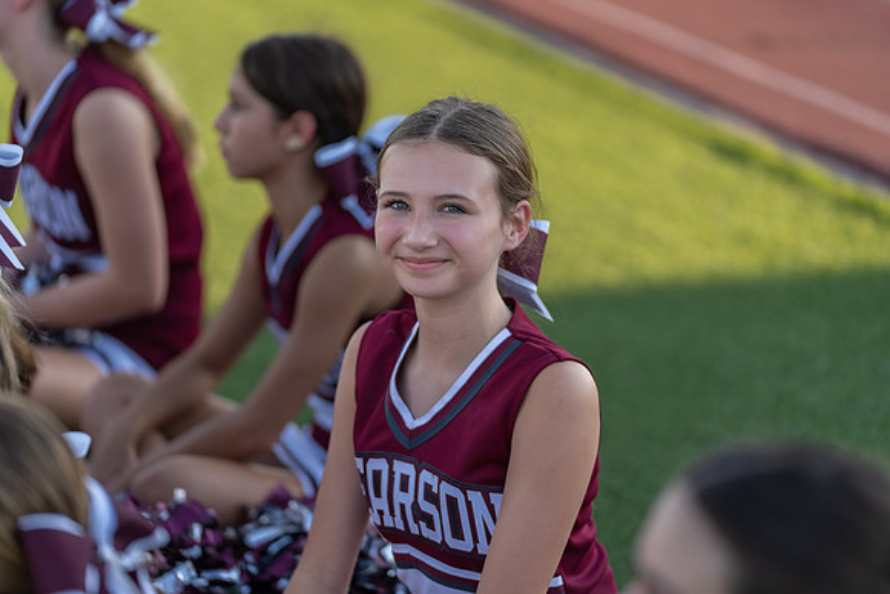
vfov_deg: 10.0
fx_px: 3388
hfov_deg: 15.0
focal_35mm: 137
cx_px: 445
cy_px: 297
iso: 100
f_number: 2.8
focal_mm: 137
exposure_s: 1/500
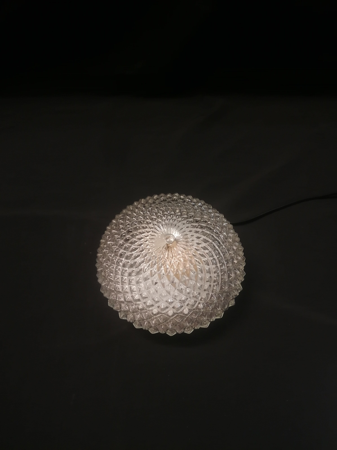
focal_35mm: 27
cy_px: 225
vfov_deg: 65.3
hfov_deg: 51.4
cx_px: 168
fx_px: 350
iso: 320
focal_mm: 4.75
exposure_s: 1/33.3
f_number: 1.8
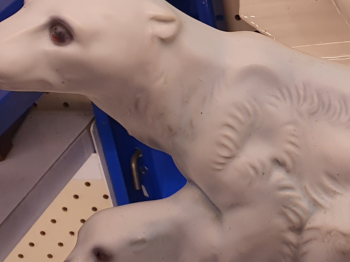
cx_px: 556
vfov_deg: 15.7
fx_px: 950
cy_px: 158
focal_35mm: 94
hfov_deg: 18.1
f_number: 2.4
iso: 64
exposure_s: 1/100
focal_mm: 4.32
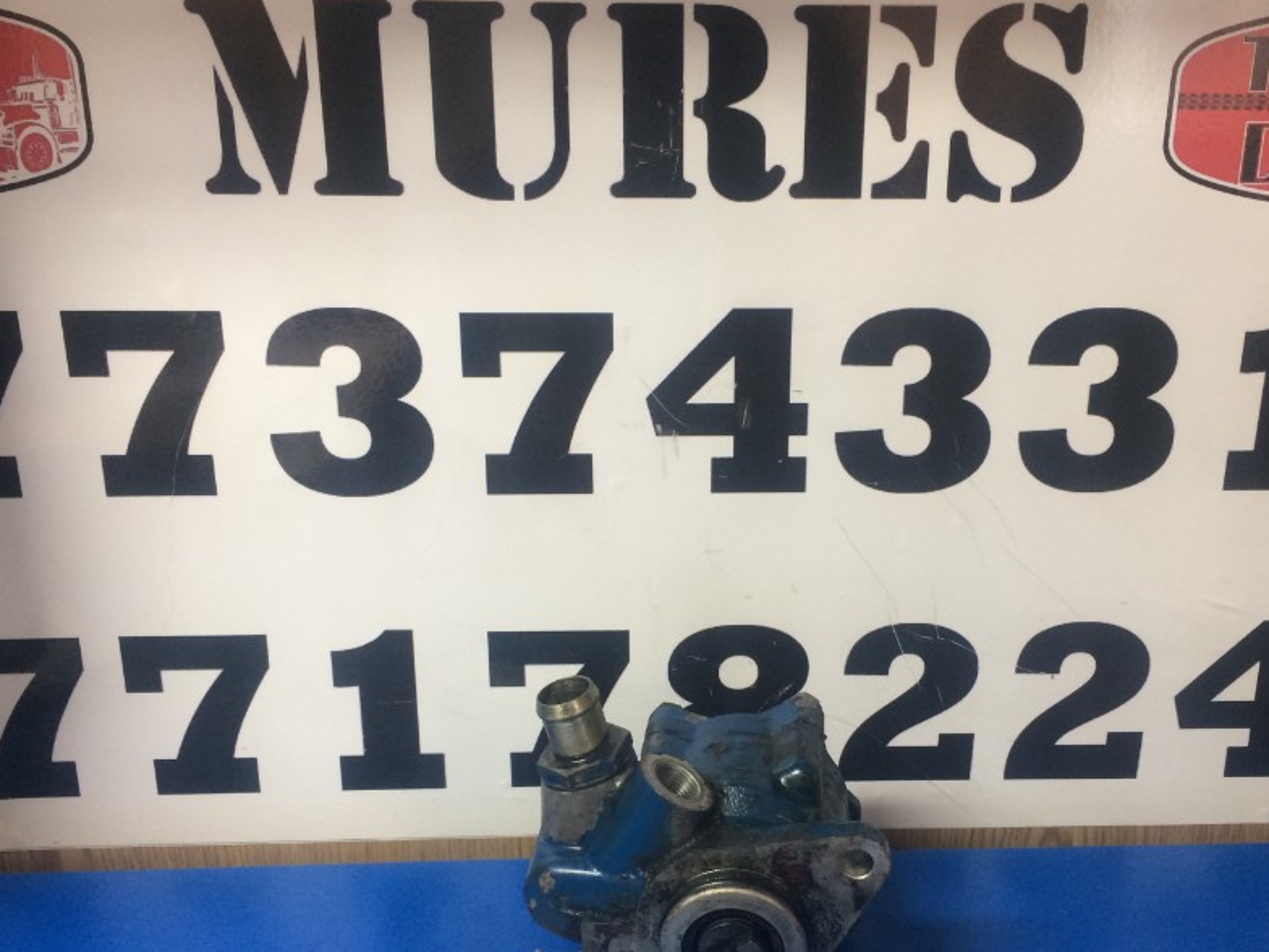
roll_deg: -1.4
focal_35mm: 37
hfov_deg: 50.0
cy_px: 542
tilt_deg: -19.5
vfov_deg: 38.6
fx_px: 1356
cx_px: 702
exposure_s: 1/33
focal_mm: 4.15
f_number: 2.2
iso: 125
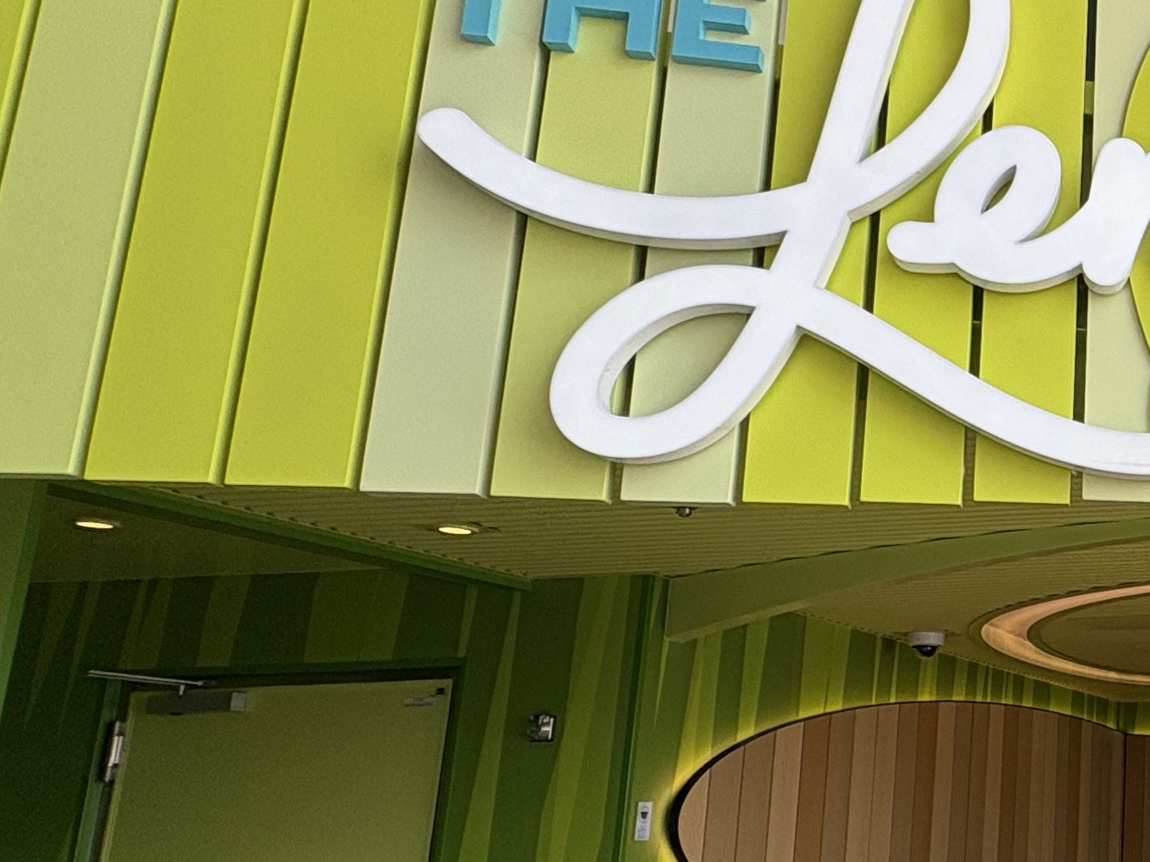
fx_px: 1362
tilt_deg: +12.3
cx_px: 1533
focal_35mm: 41
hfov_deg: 32.7
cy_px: 541
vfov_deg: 34.9
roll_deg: +2.7
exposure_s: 1/438
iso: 40
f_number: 2.2
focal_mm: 2.22
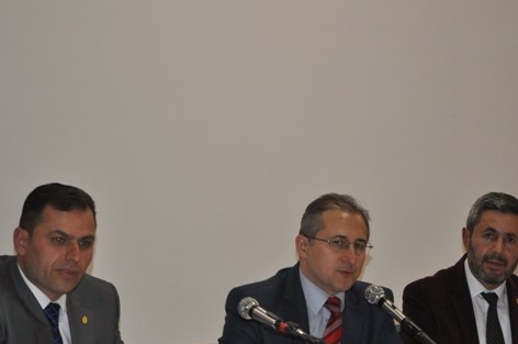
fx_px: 1638
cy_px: 228
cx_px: 281
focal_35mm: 114
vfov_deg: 12.0
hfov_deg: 18.0
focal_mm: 56
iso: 800
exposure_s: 1/60
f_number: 4.5
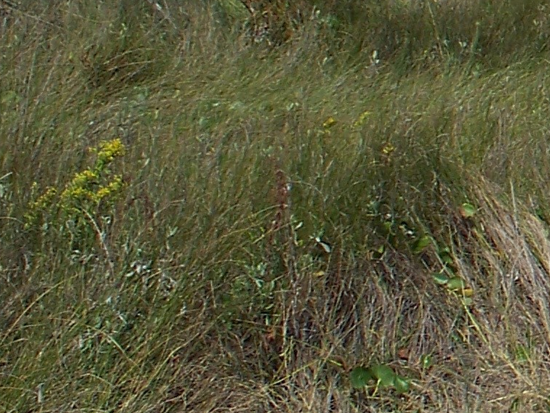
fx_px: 2464
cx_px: 1115
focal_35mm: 155
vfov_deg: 9.5
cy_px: -12
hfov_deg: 11.4
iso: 80
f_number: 5
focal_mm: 7.54
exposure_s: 1/800
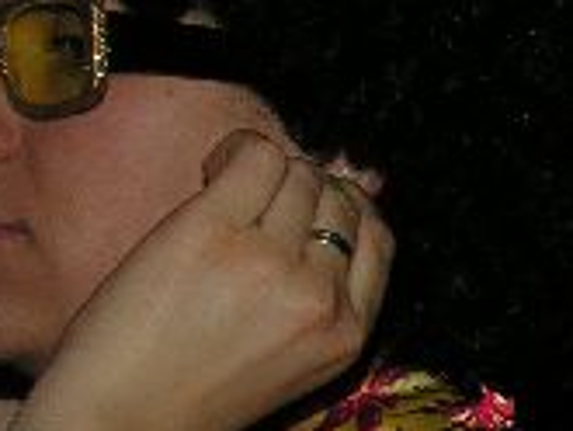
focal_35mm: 174
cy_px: 615
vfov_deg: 8.4
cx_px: 1012
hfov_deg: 10.7
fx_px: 2882
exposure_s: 1/60.1
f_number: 4
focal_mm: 8.9
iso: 100
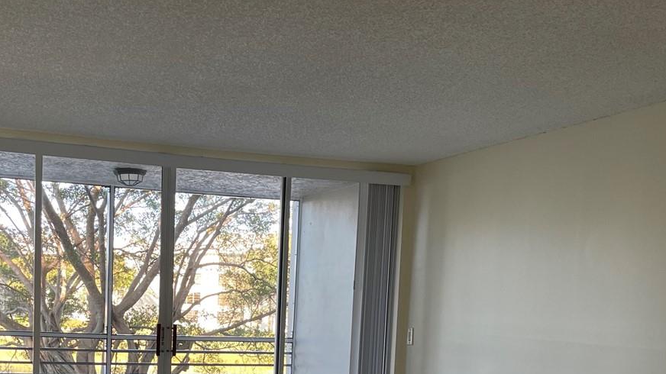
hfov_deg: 41.1
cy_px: 390
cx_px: 256
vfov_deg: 22.8
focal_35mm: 50
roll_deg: -1.8
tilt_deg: -4.5
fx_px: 883
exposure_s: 1/121
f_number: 1.6
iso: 50
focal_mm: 5.1
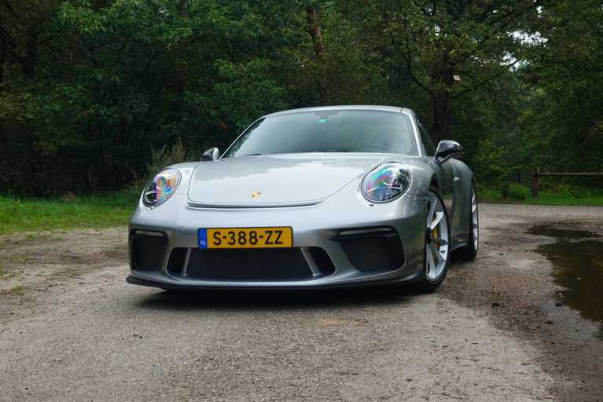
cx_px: 302
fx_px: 905
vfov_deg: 25.1
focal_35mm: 54
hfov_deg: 36.9
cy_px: 201
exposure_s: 1/50
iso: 100
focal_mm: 19.68
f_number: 6.3
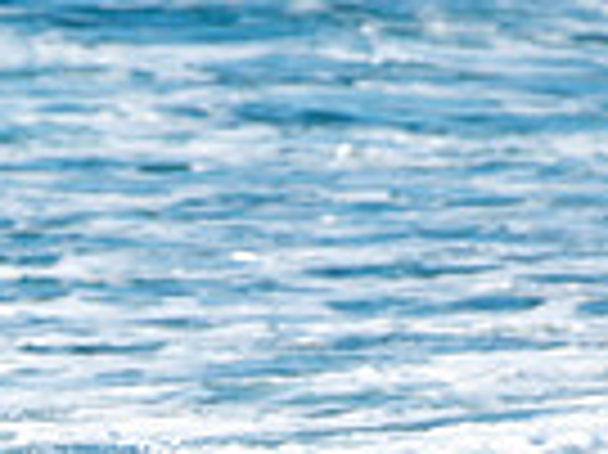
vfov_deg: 1.2
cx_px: -108
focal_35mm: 1242
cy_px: 784
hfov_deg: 1.6
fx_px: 21795
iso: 100
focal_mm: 200
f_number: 3.2
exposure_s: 1/1250
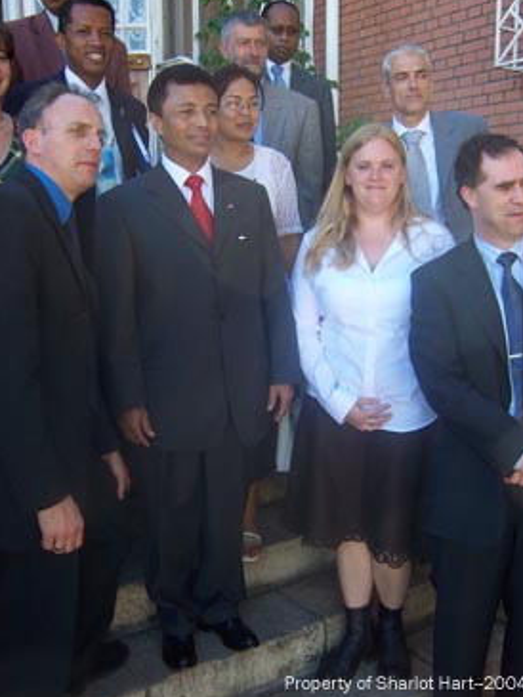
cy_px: 347
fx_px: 745
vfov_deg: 50.1
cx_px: 262
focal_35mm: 37
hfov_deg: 38.7
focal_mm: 5.6
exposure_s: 1/125
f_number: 3.4
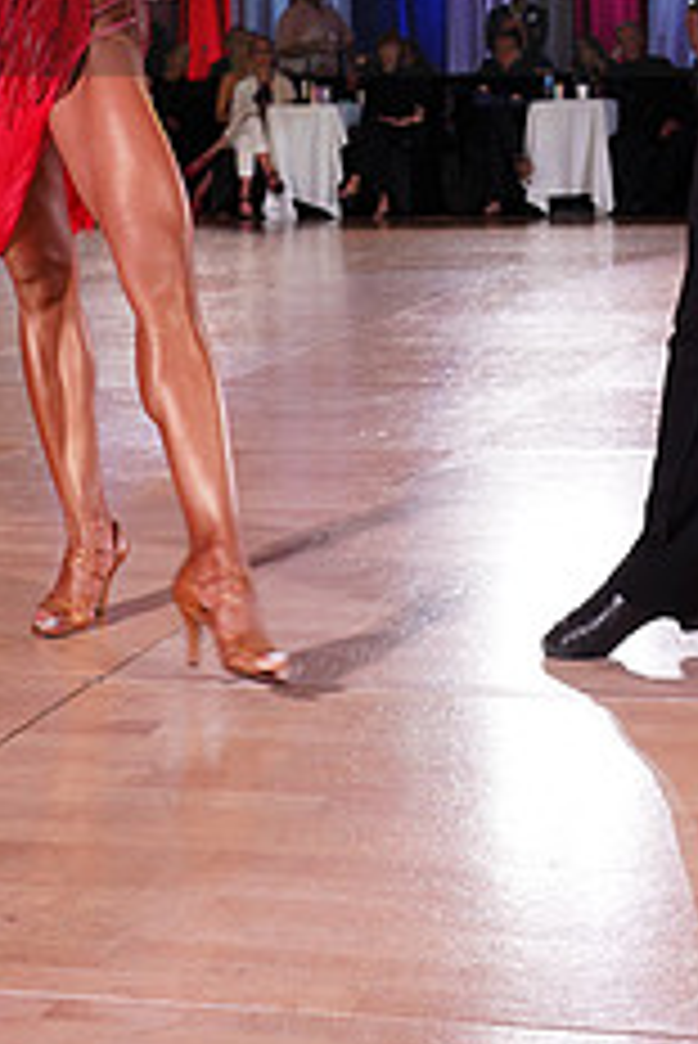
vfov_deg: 25.3
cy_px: -72
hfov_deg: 18.1
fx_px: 2178
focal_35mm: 75
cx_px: 498
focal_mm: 30
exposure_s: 1/160
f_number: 5.6
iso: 1600
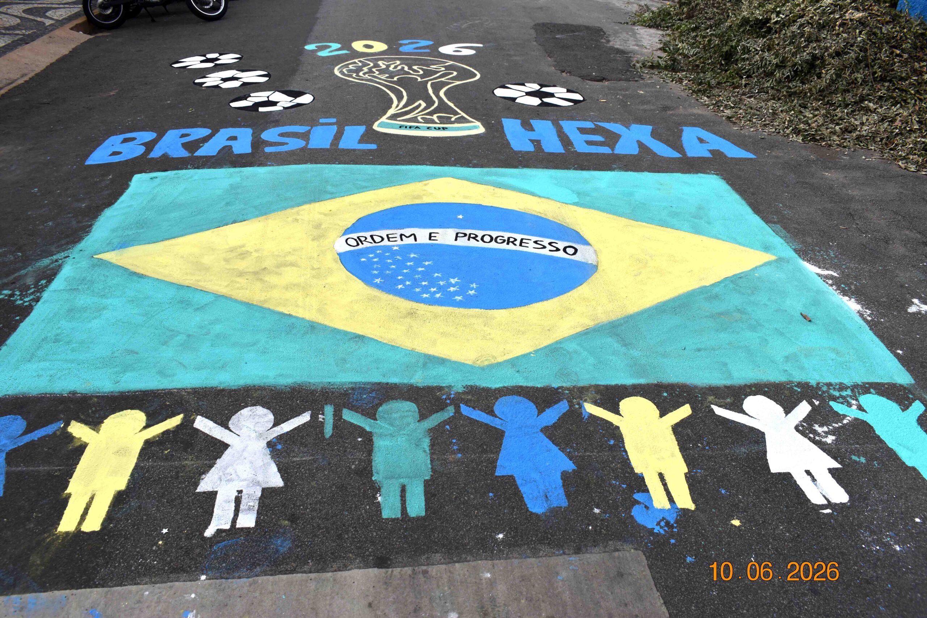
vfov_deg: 43.6
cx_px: 464
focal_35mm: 30
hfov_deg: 61.9
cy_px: 309
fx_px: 772
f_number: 8
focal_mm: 20
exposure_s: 1/250
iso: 180
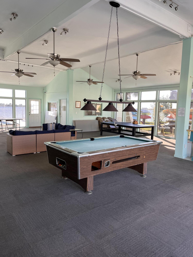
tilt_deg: -5.7
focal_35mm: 26
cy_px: 128
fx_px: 193
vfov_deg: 67.3
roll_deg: -2.0
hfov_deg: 53.1
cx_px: 96
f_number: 1.6
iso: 80
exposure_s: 1/120
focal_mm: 5.1
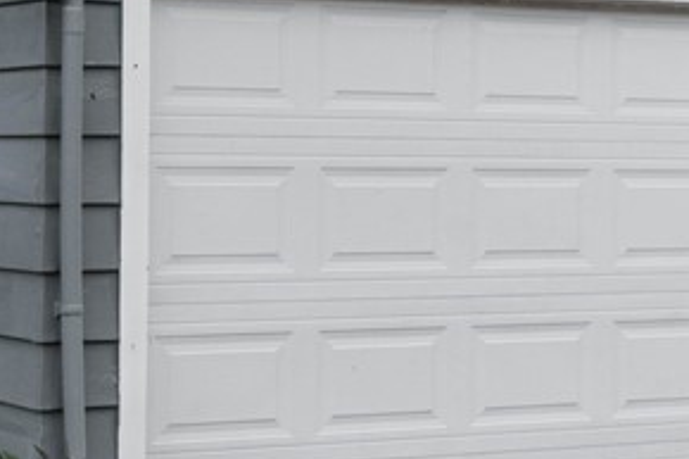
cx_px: 558
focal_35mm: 131
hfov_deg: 15.5
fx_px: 2506
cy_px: 126
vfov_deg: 10.4
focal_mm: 35
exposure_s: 1/40
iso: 800
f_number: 9
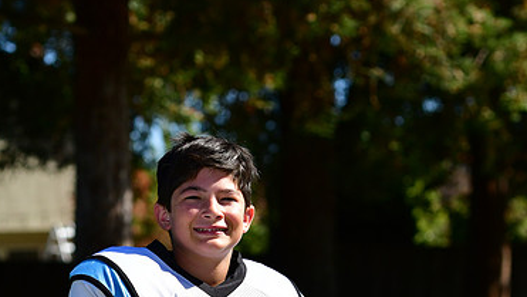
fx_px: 3159
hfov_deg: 9.5
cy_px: 360
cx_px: 256
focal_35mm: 226
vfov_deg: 5.4
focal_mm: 92
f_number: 4.5
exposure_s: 1/4000
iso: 400
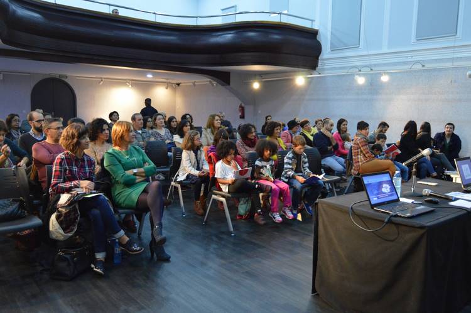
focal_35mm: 28
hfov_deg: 64.6
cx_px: 236
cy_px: 156
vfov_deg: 45.6
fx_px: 373
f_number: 3.5
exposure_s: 1/60
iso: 2800
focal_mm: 19
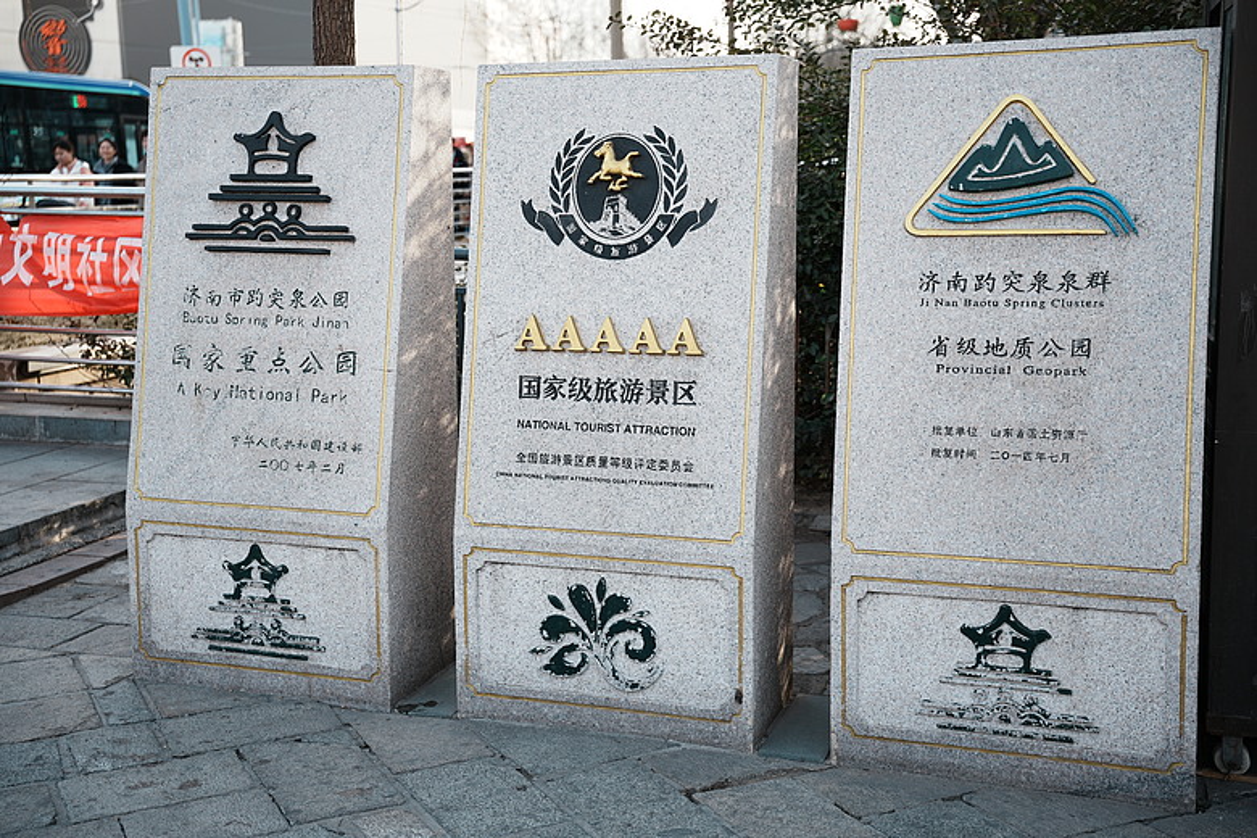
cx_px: 628
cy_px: 419
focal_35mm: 44
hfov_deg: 44.1
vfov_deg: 30.3
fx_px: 1550
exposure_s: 1/400
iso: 125
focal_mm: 44.4
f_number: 2.8
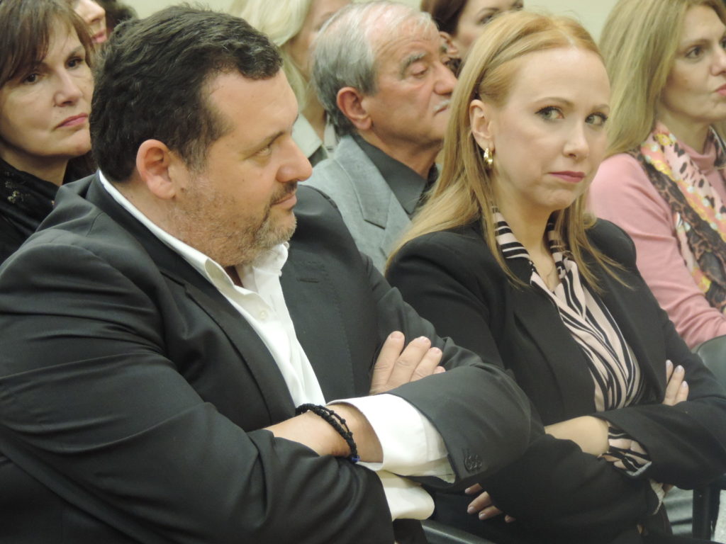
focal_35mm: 185
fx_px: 3880
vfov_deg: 8.0
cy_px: 272
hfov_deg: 10.7
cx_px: 363
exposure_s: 1/15
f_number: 4.6
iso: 800
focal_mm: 33
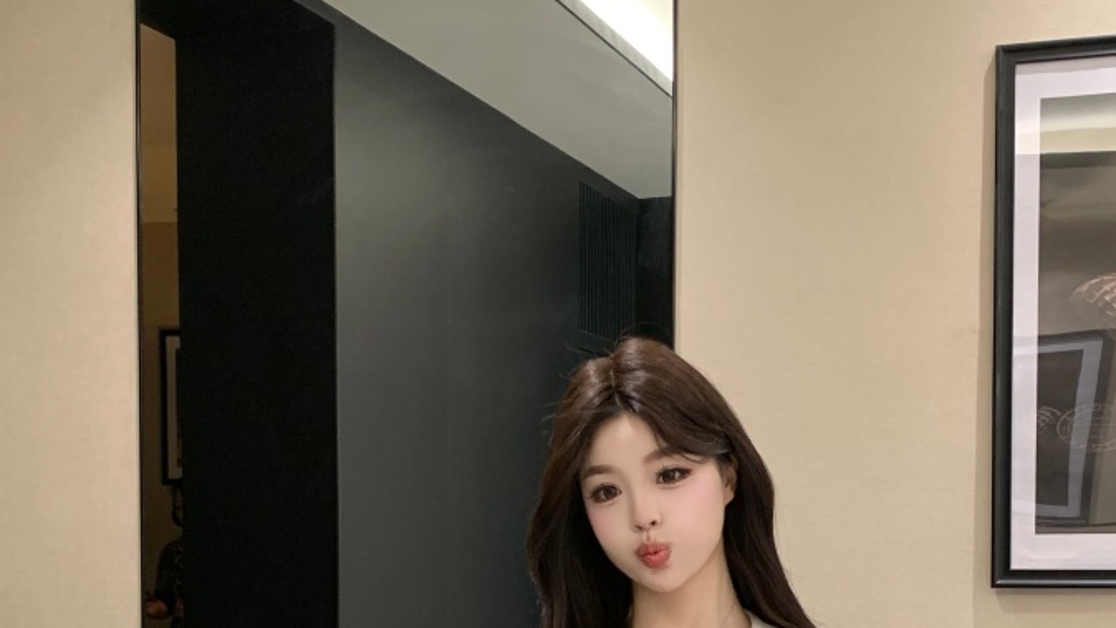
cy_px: 780
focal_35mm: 42
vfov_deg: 25.1
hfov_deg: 48.3
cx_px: 613
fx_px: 1243
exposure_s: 1/49
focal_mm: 4.25
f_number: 1.8
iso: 160
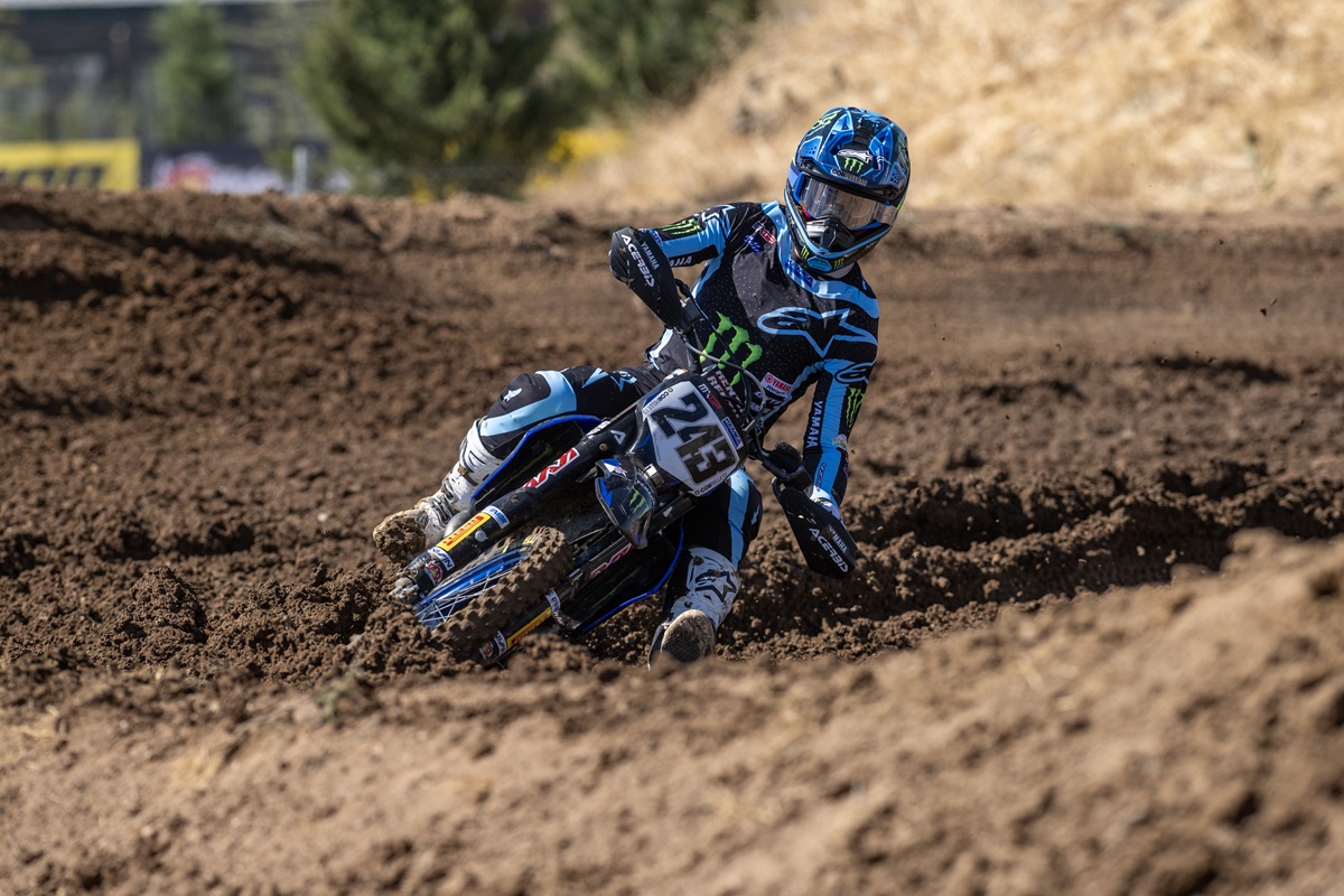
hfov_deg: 6.9
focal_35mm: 300
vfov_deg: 4.6
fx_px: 11199
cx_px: 672
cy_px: 448
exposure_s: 1/1600
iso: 200
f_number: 5
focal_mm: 300
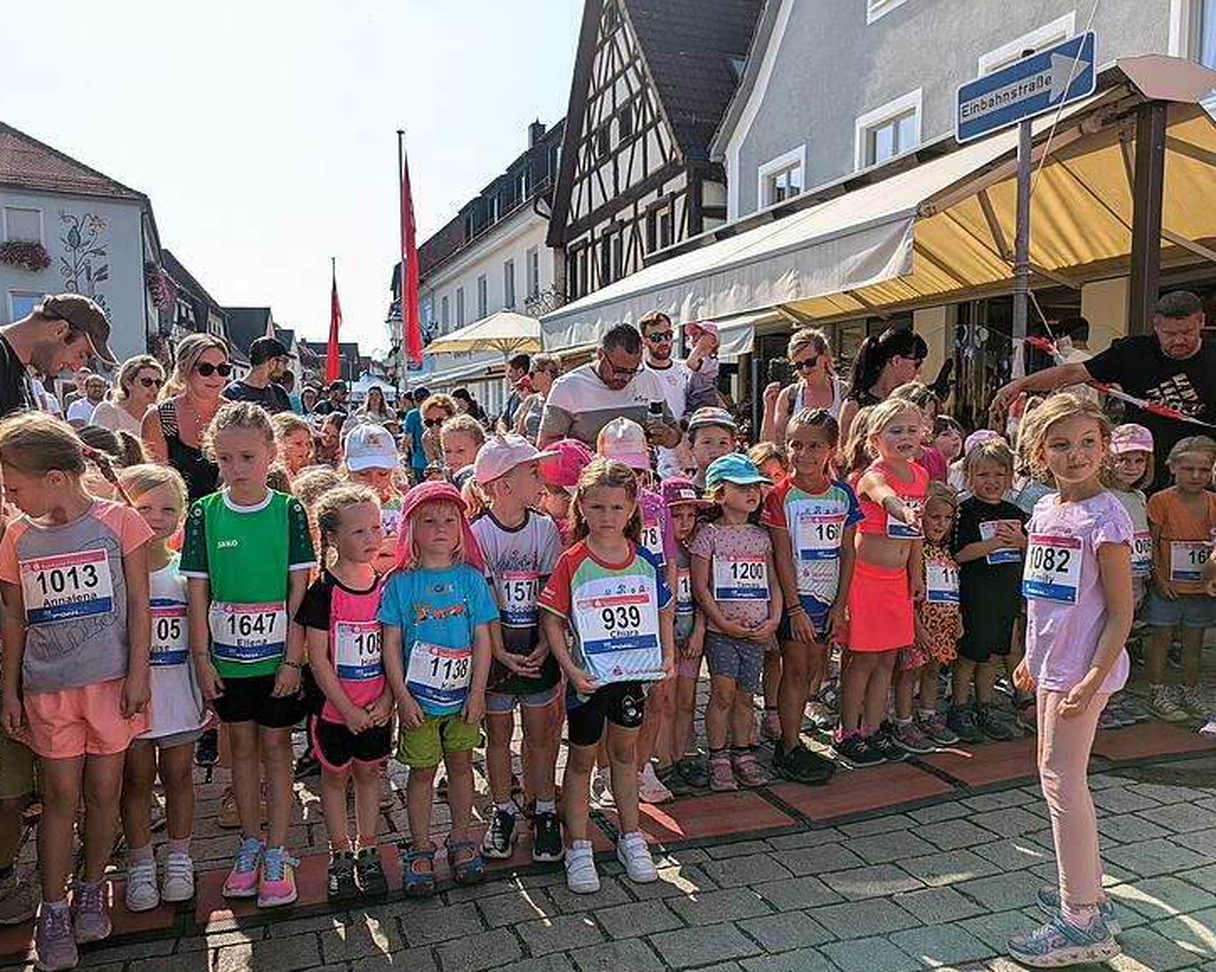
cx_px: 570
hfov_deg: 64.0
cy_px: 503
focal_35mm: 27
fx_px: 971
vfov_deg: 53.2
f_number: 1.89
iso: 39
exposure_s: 1/2028
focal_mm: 5.43
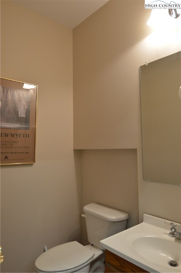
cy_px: 136
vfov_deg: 73.8
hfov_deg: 53.0
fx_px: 181
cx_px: 90
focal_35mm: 24
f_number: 4
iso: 400
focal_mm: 16
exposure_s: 1/50
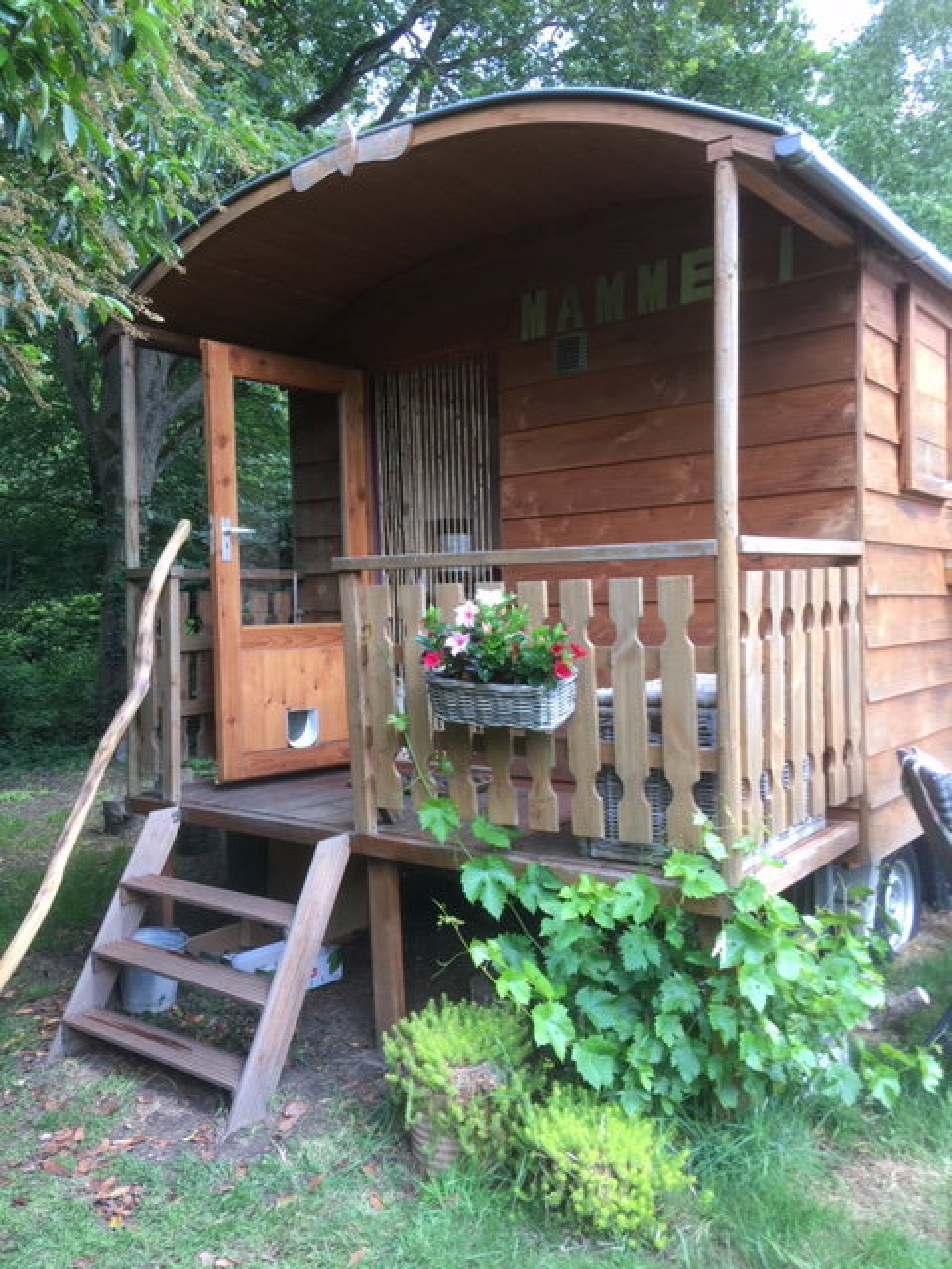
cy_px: 634
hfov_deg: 48.2
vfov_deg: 61.7
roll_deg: +1.6
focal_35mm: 29
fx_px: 1063
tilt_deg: -3.8
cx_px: 476
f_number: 2.2
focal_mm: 4.15
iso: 32
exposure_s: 1/100
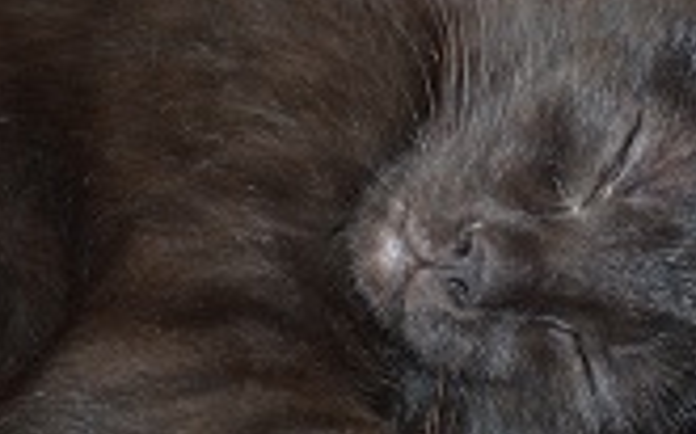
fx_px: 4380
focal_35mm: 231
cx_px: 135
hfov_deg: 9.1
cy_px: 396
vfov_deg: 5.7
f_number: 2.8
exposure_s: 1/60
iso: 800
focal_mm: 50
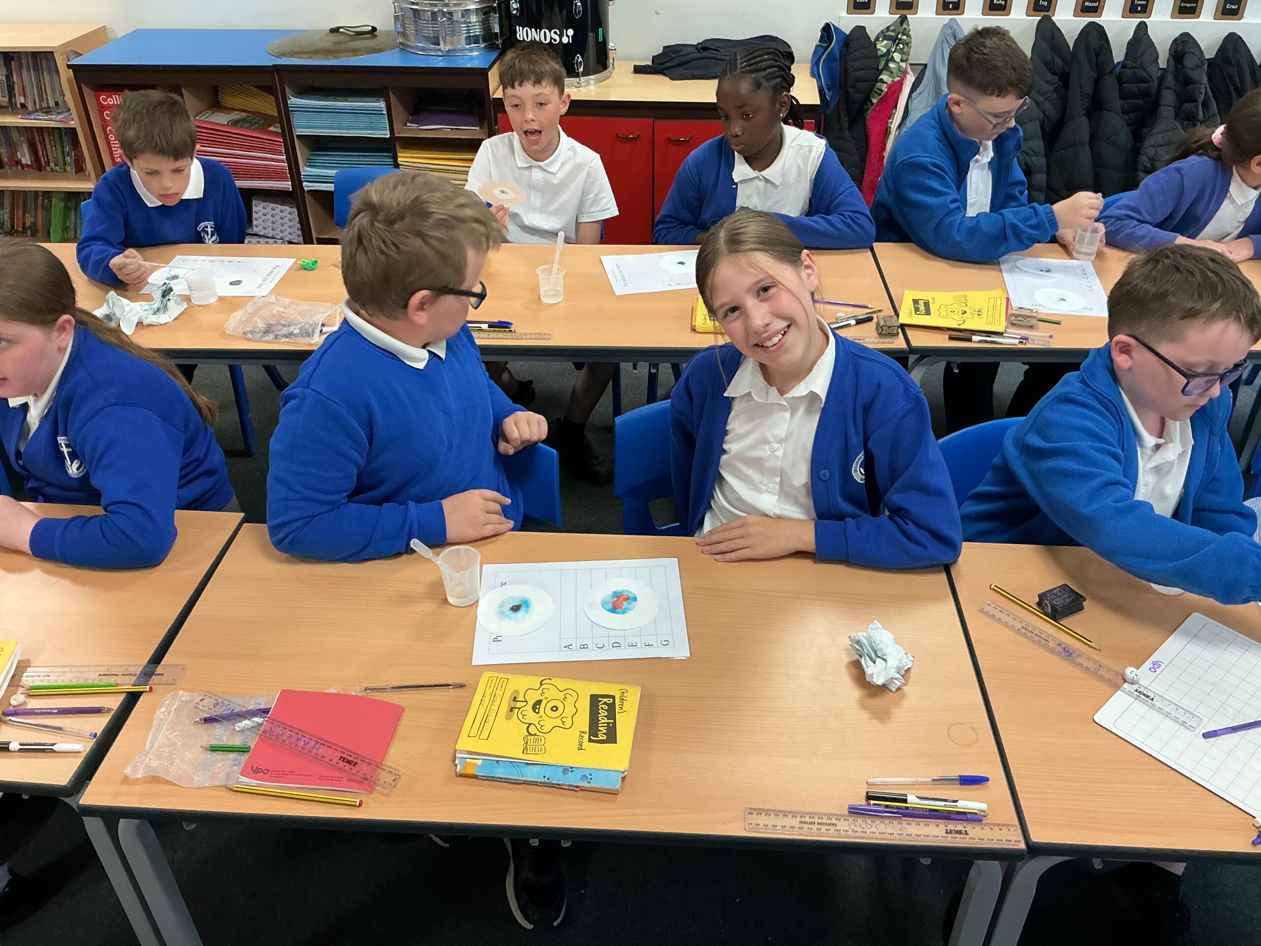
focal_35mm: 29
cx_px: 630
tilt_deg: -35.0
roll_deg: +0.6
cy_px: 473
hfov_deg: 61.7
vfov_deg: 48.2
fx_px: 1056
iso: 100
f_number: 1.8
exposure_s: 1/60
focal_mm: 3
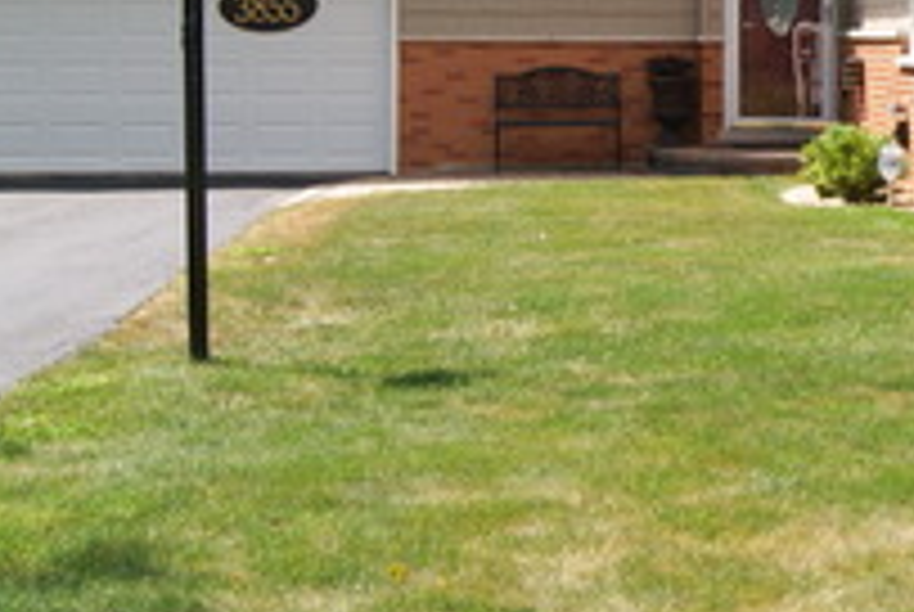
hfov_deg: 19.0
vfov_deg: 13.1
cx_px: 950
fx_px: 2644
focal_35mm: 104
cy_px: 22
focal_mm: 22
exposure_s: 1/160
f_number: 10
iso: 100
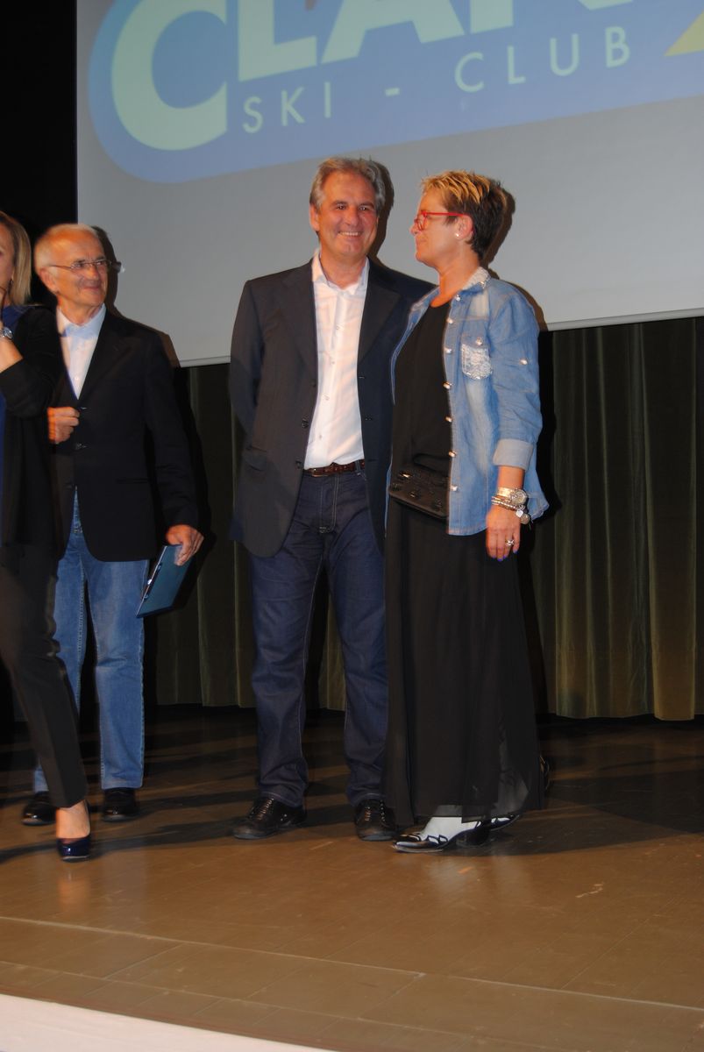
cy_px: 526
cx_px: 352
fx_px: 1360
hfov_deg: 29.0
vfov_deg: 42.3
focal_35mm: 46
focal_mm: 31
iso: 200
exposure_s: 1/60
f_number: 4.2
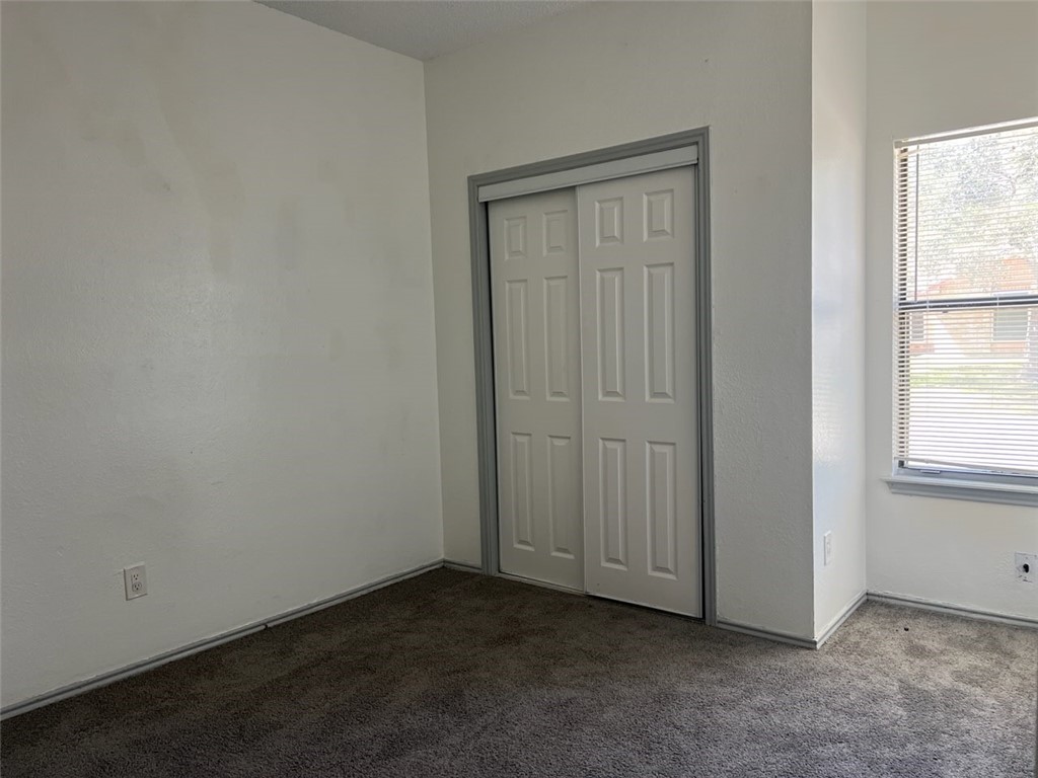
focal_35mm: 26
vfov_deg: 53.1
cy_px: 389
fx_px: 780
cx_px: 519
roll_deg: +1.1
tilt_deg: -4.8
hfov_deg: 67.3
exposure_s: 1/99
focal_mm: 5.7
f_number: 1.5
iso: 125
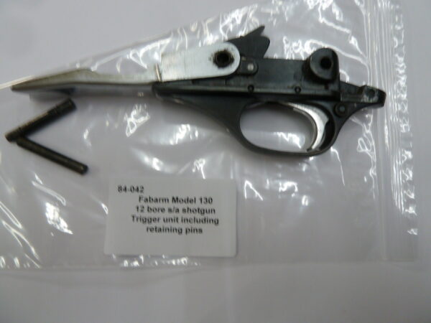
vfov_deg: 54.9
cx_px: 216
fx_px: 311
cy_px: 162
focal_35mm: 25
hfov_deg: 69.4
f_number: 3.3
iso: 160
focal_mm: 4.1
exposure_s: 1/30
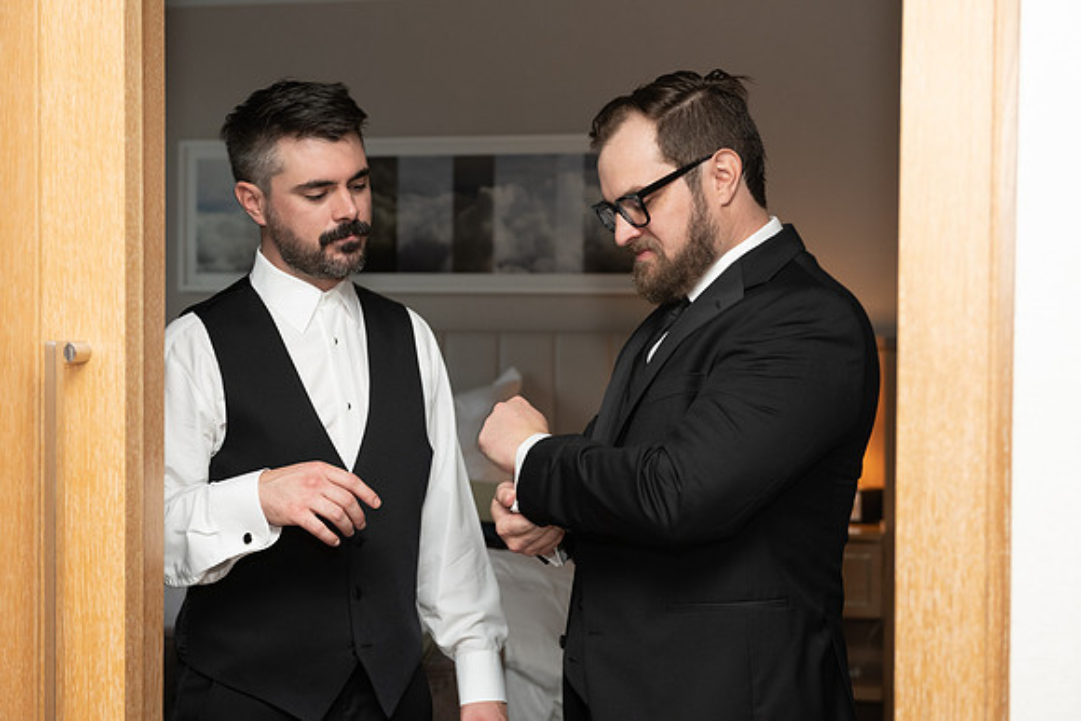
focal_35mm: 58
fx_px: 1742
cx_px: 540
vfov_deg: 23.4
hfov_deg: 34.5
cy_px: 360
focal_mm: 58
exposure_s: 1/125
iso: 800
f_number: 4
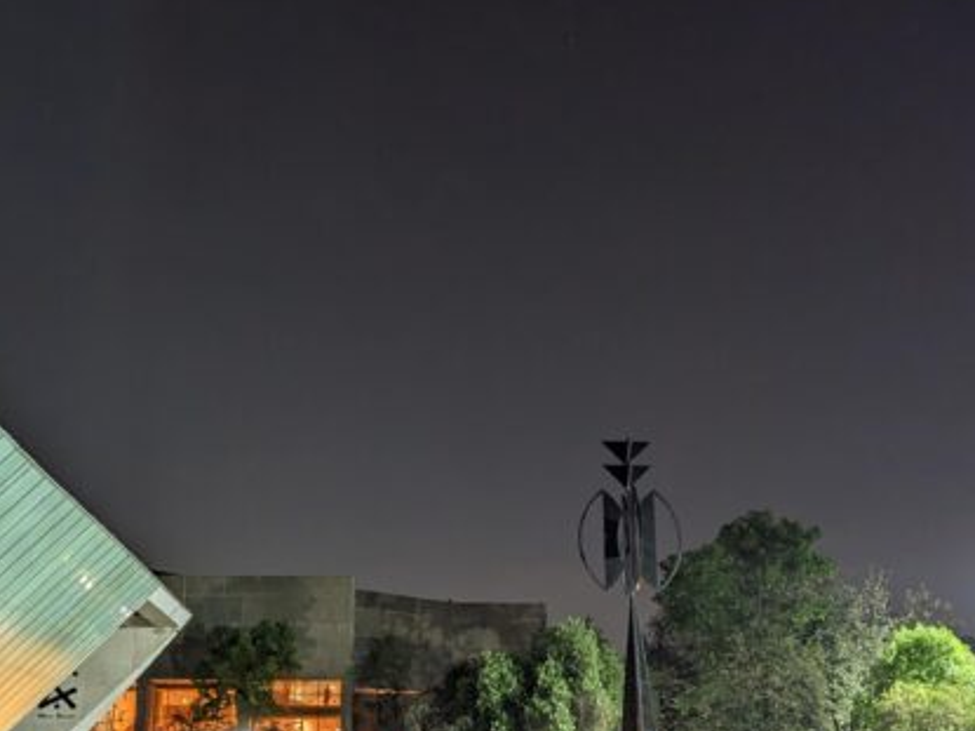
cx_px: 374
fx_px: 1408
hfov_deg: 38.0
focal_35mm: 50
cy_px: 388
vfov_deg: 29.1
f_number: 1.73
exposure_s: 1/13.3
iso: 262
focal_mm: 4.38
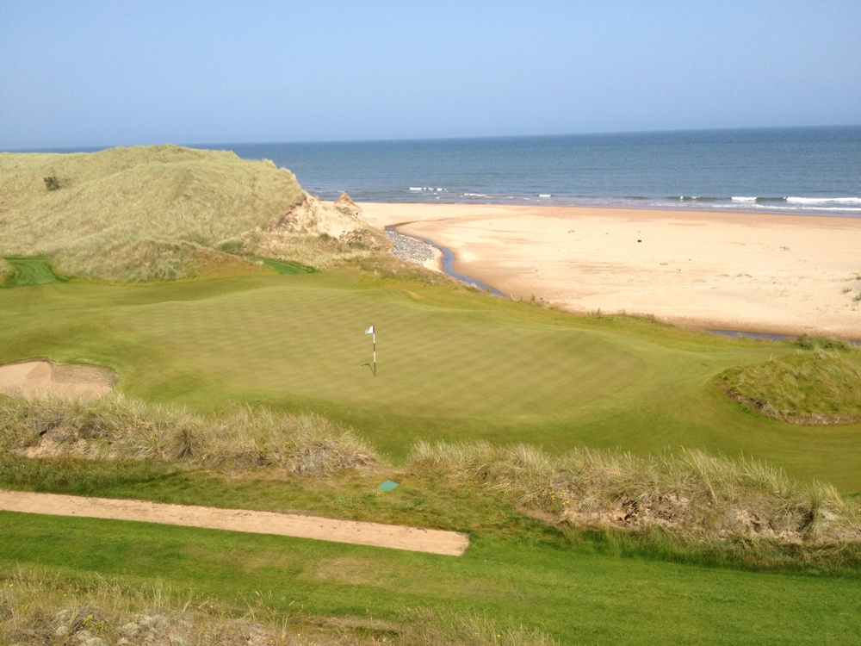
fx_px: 871
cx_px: 430
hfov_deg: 52.6
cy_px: 323
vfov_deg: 40.7
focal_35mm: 35
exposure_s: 1/1842
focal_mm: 4.28
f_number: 2.4
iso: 50
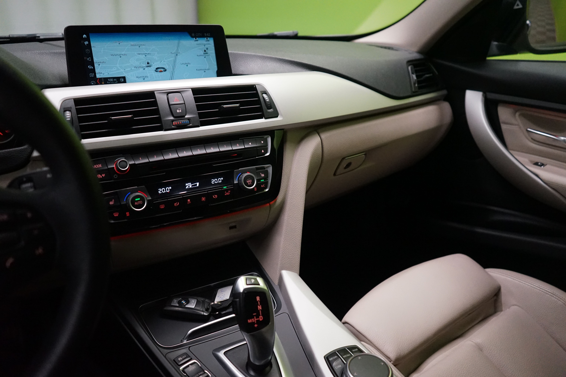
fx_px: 440
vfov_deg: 46.4
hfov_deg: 65.5
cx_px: 283
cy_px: 188
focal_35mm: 28
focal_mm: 28
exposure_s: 1/160
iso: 5000
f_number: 3.5
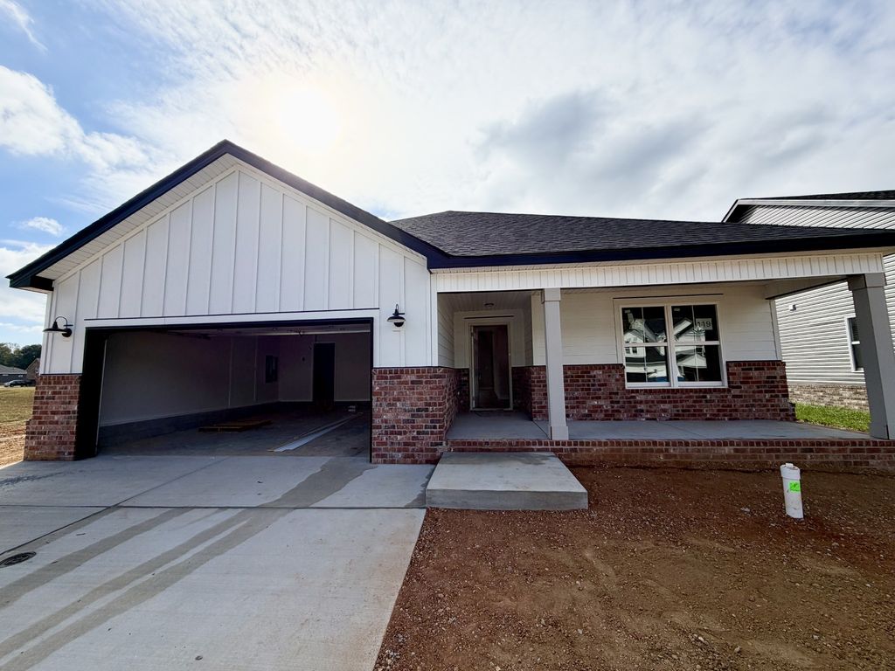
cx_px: 448
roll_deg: +2.3
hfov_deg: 102.1
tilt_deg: +6.3
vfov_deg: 85.7
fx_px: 362
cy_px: 336
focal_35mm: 14
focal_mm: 2.22
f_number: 2.2
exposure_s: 1/1497
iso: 25
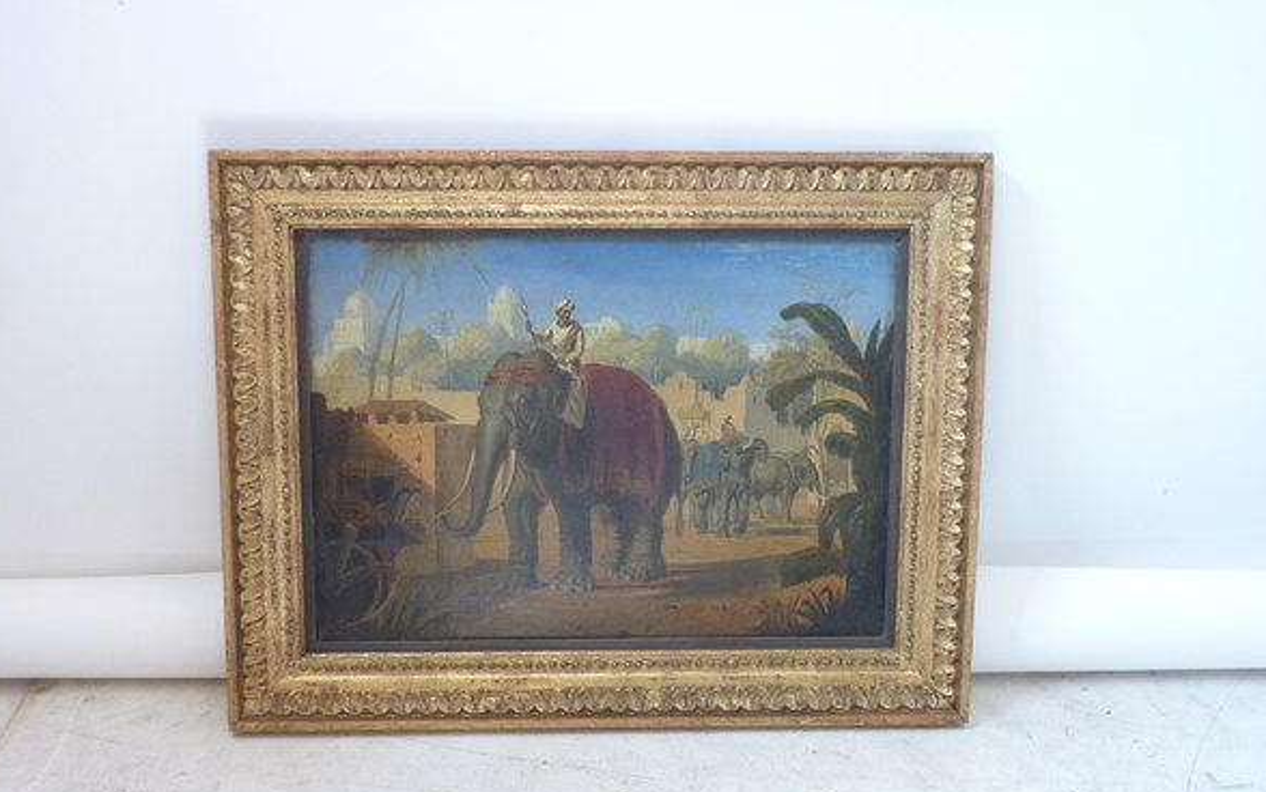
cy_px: 480
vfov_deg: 31.9
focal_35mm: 40
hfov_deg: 49.3
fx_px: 1381
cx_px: 622
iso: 400
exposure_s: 1/25
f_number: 3.6
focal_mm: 6.1
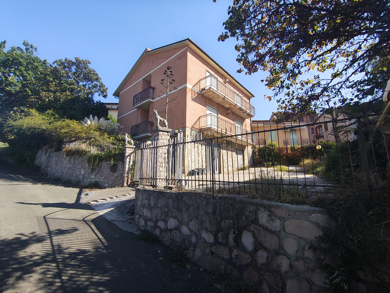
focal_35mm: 15
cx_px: 195
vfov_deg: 81.8
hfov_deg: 98.1
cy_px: 146
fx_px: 169
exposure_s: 1/429
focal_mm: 1.65
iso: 50
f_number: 2.2
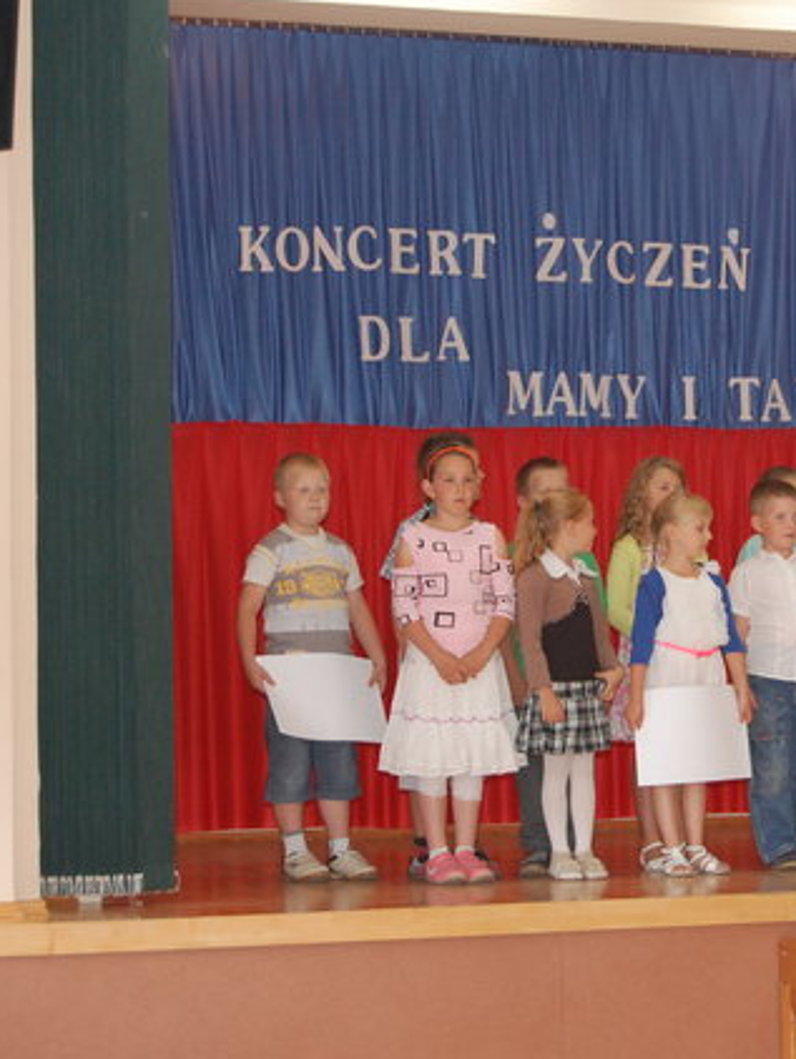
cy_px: 519
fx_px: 3124
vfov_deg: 19.3
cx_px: 723
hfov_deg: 14.4
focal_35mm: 102
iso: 900
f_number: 5.3
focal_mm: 46
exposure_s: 1/60
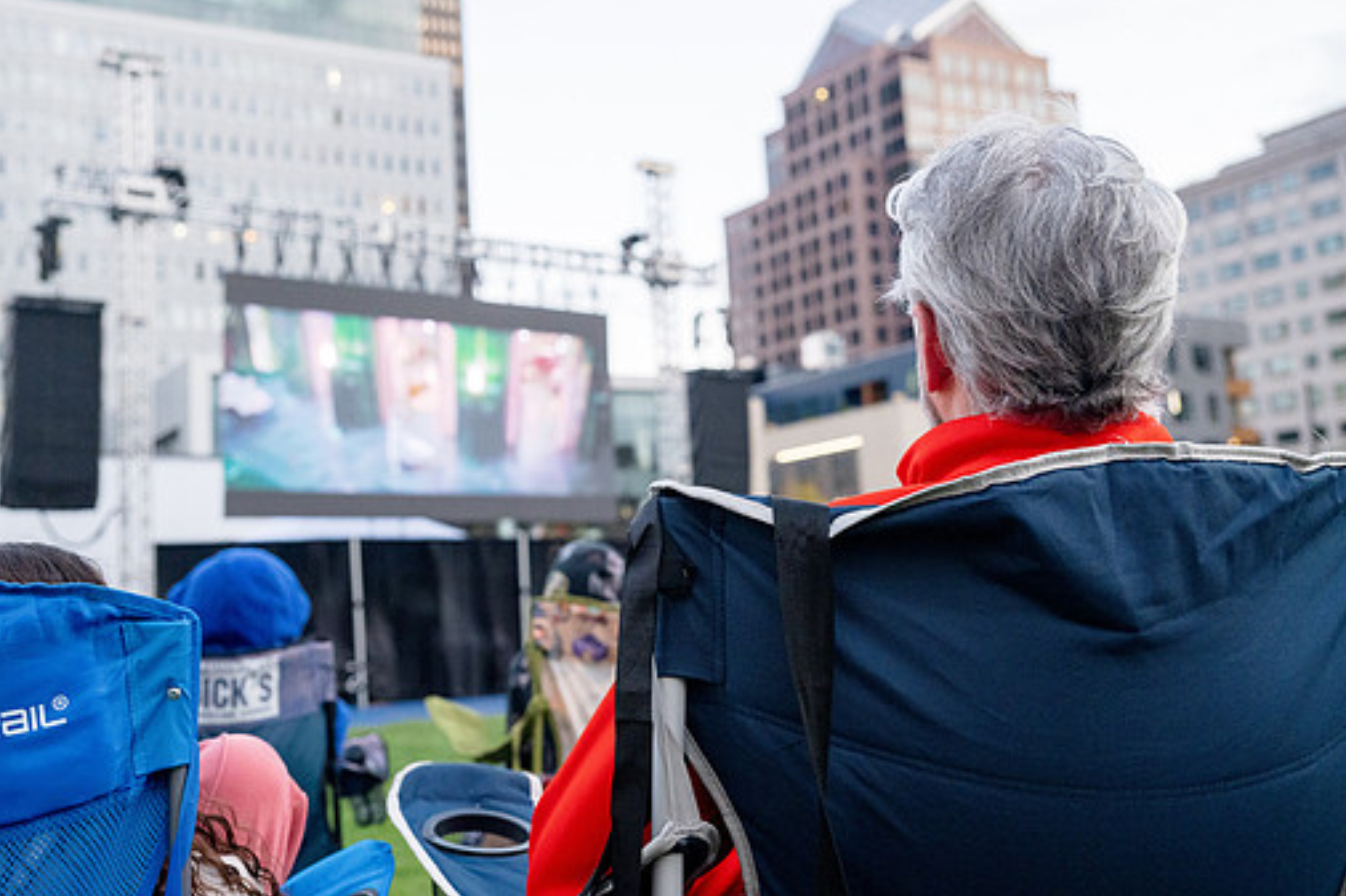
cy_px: 411
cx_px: 599
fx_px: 1458
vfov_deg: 34.2
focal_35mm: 39
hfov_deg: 49.5
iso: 3200
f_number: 4
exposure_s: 1/200
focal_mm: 34
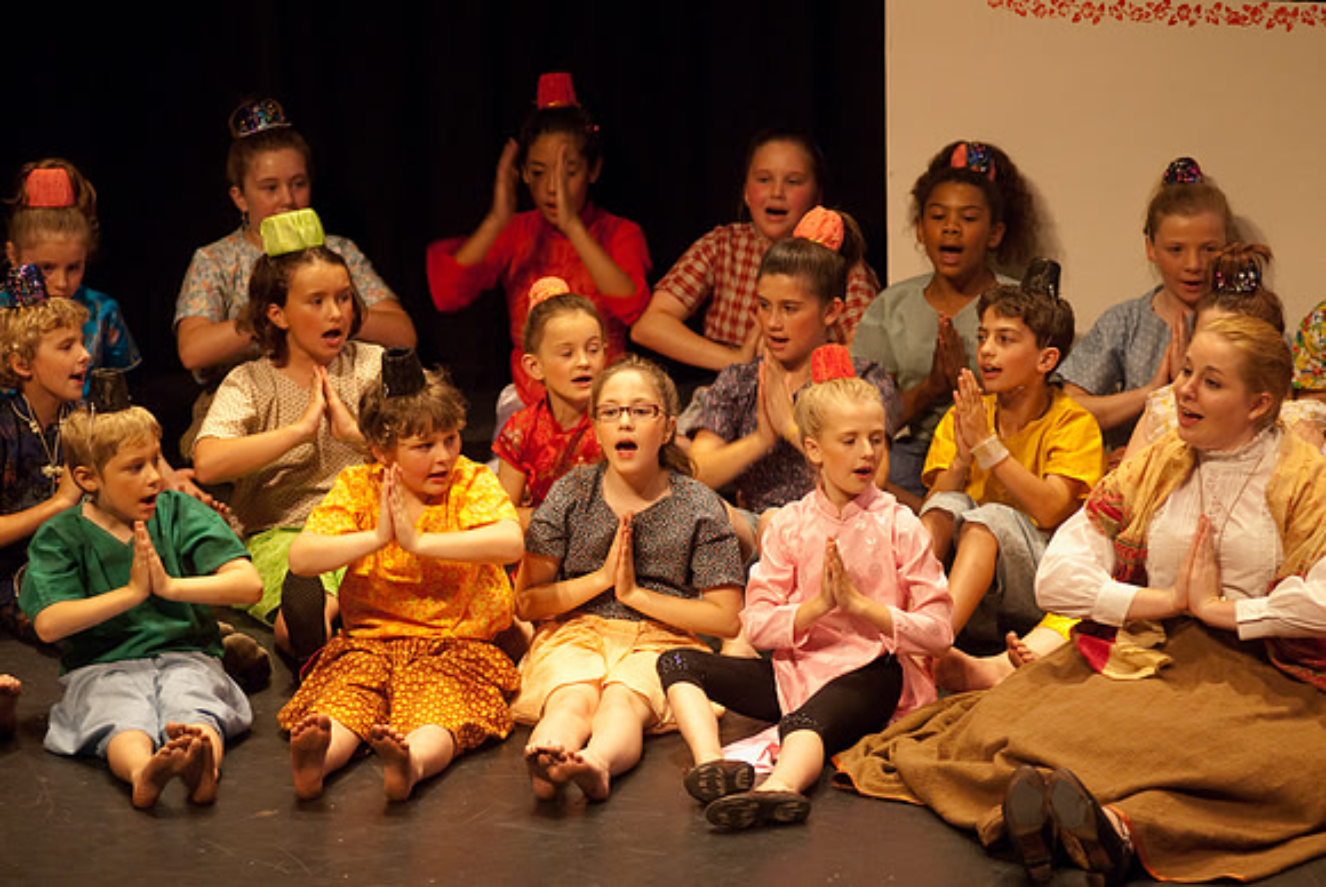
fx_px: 8849
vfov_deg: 5.7
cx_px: 663
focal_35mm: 240
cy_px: 444
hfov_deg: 8.6
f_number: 2.8
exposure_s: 1/160
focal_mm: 160
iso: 1000
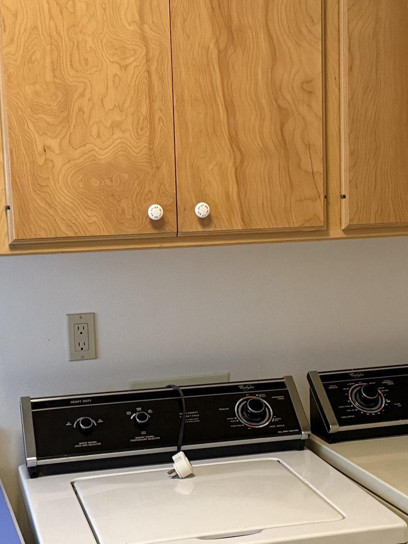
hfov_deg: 22.9
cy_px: 305
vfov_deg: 30.2
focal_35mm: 64
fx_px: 1006
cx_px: 227
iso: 640
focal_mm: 6.76
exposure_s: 1/40
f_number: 1.78
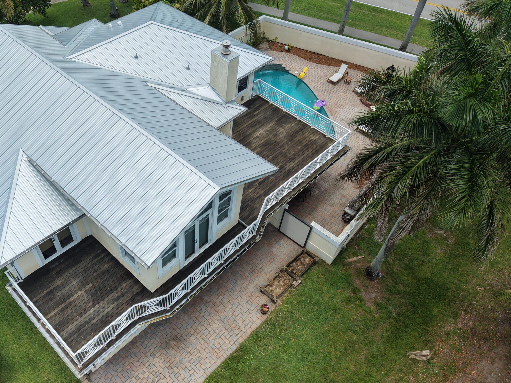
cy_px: 225
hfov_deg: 59.3
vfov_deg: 46.6
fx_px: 443
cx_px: 196
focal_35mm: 30
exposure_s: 1/8000
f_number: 1.8
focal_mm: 8.67
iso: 400
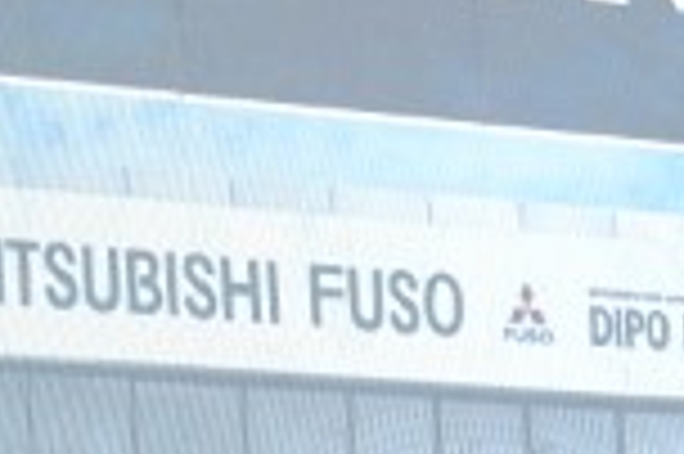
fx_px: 6244
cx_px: -279
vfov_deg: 4.1
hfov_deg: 6.2
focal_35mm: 329
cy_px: 982
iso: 200
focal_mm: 33
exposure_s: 1/125
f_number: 1.4
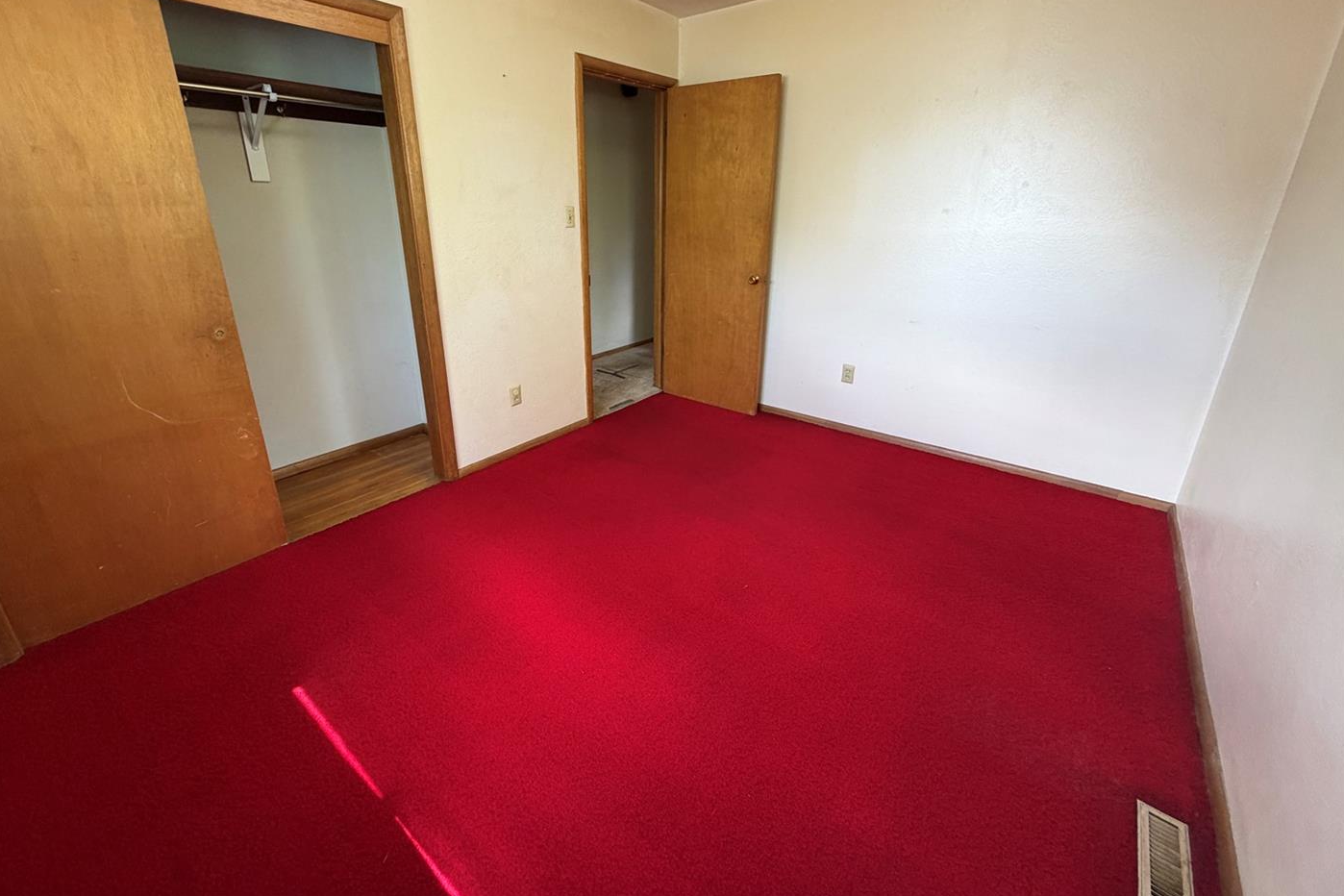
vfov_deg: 76.9
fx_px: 560
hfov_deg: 100.4
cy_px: 388
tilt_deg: -19.4
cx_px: 657
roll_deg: -0.1
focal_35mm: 15
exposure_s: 1/60
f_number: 2.2
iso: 200
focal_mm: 2.22
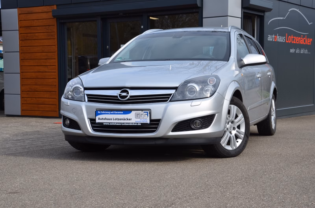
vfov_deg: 21.5
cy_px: 104
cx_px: 158
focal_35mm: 63
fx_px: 550
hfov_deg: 32.0
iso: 110
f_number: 11
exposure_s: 1/125
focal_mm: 42
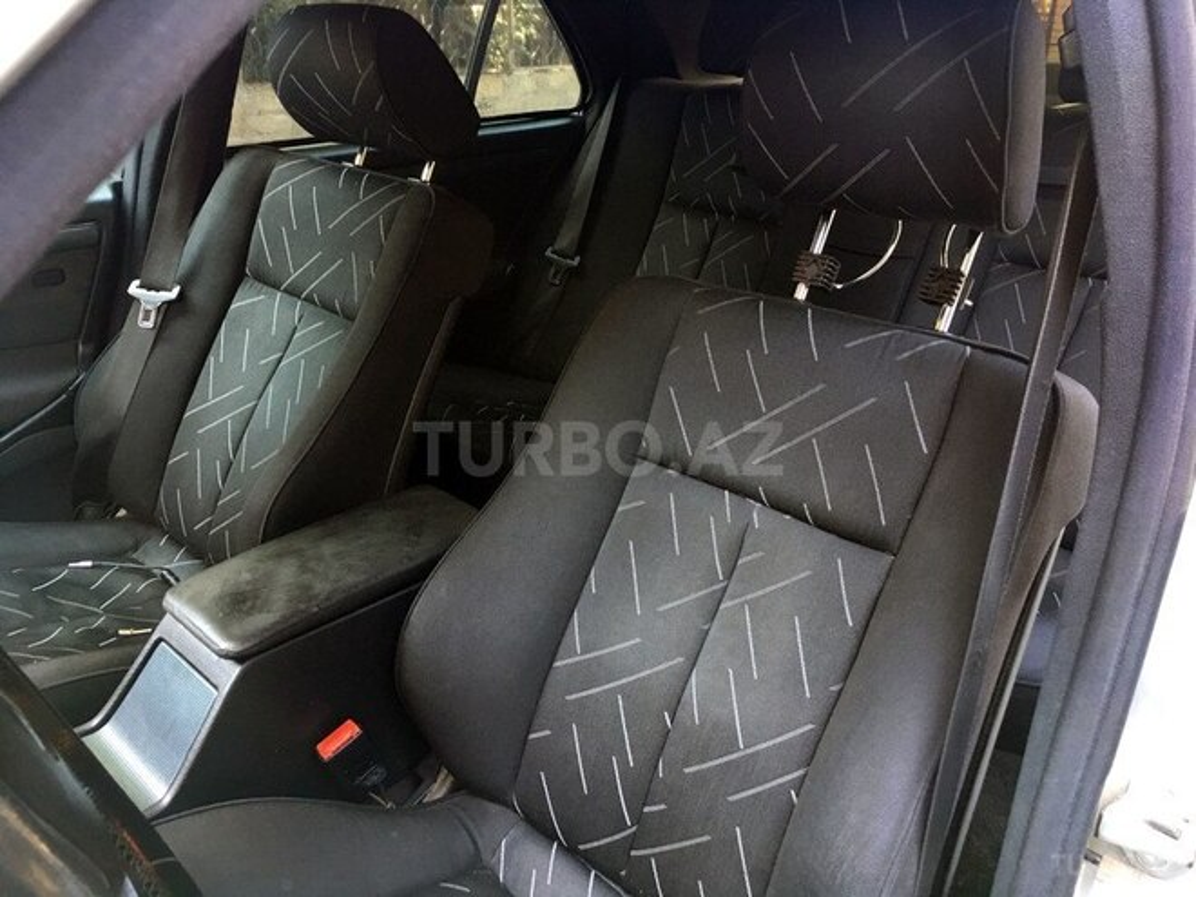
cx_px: 598
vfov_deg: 48.2
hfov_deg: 61.7
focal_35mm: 29
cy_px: 448
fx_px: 1002
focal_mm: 4.15
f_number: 2.2
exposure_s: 1/17
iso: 50
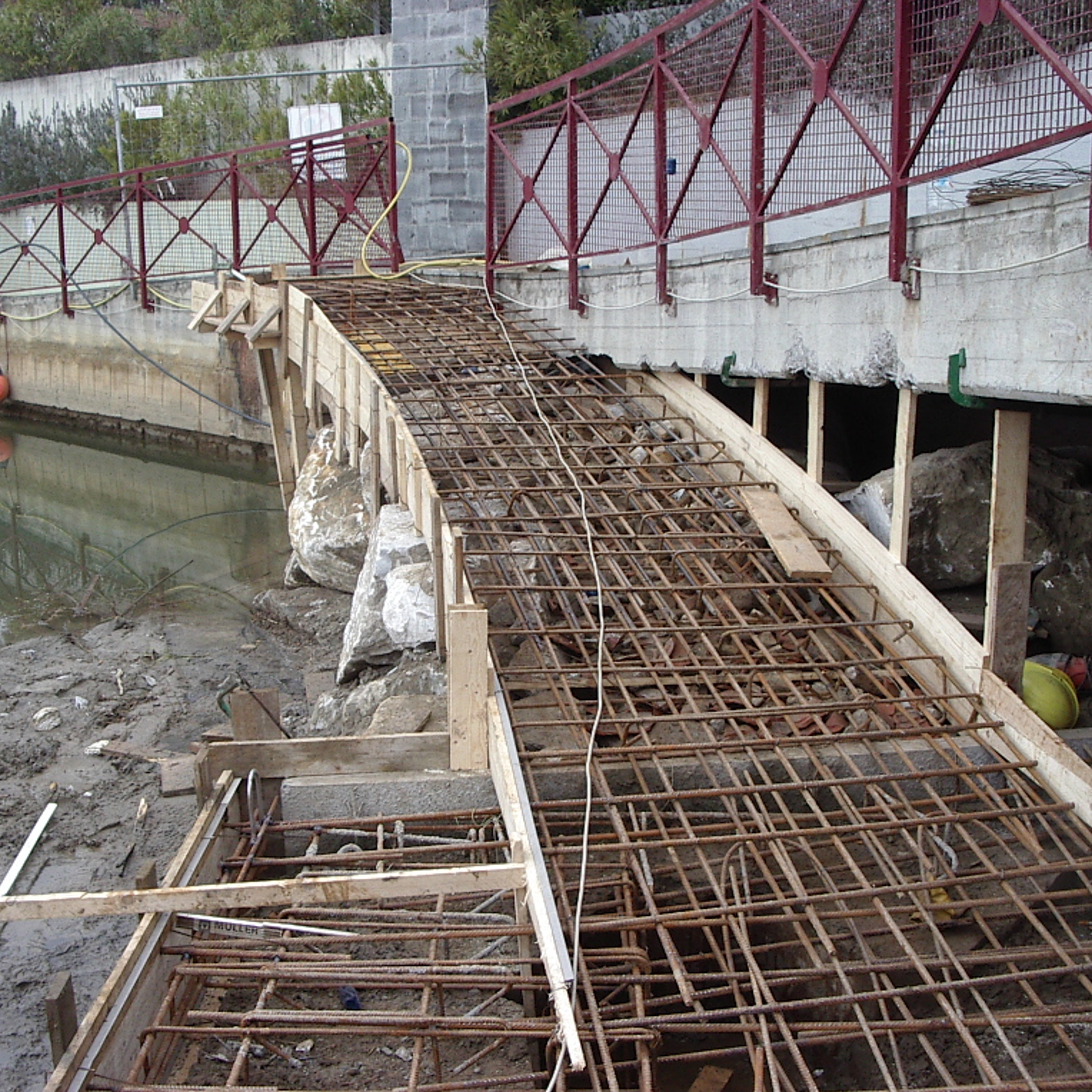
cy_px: 547
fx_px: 1606
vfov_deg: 37.6
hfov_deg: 37.5
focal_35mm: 45
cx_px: 497
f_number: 4.8
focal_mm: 5.8
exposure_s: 1/160
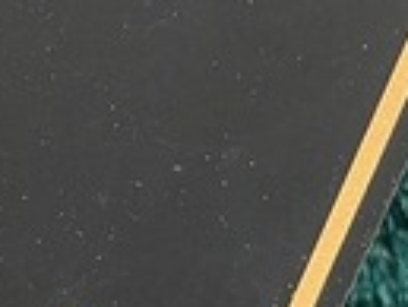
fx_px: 5616
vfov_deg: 3.1
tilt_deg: -31.1
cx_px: -604
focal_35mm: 476
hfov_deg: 4.1
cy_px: 465
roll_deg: -16.6
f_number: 2.8
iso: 32
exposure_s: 1/100
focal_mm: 9
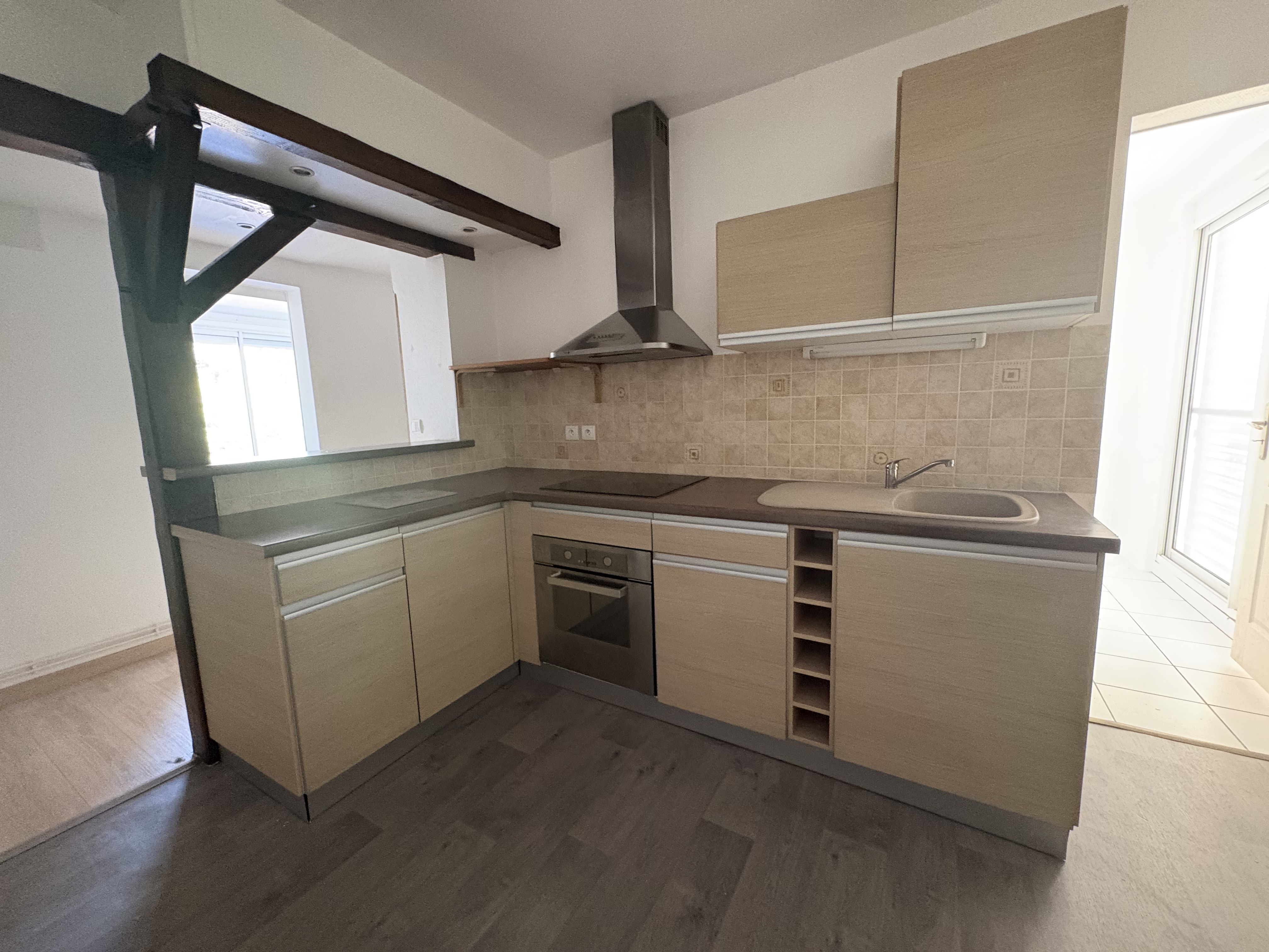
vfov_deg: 85.7
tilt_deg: -7.8
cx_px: 634
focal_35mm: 14
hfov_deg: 102.1
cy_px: 476
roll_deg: +2.7
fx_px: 513
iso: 800
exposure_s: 1/46
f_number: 2.2
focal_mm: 2.22
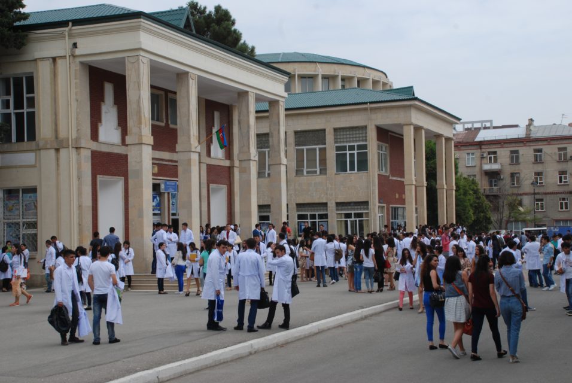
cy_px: 192
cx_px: 286
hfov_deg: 37.8
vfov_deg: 25.8
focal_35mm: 52
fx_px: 835
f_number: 11
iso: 200
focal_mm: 35
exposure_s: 1/200
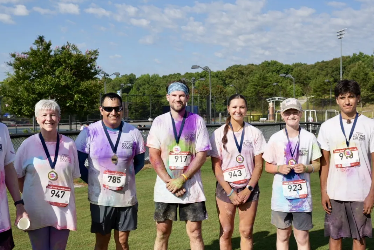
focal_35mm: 39
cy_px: 158
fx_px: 405
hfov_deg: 49.5
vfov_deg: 34.1
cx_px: 184
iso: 100
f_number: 4
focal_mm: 29
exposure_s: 1/1250
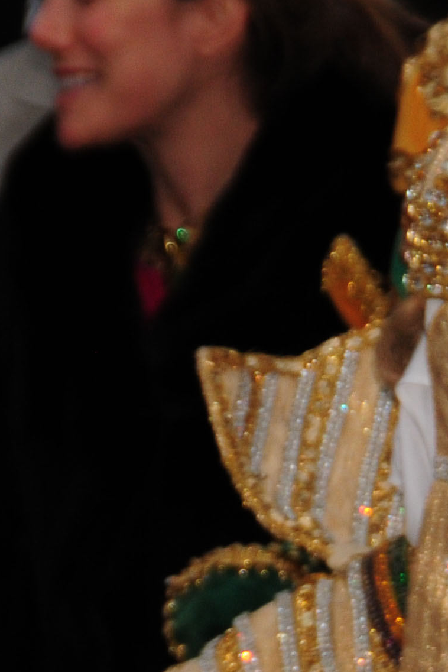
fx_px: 21092
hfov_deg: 1.2
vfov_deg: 1.8
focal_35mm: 1130
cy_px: 751
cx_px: 323
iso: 400
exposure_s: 1/60
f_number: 11
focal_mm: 200
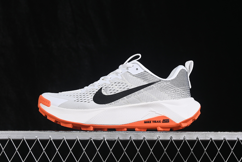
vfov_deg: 18.2
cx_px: 121
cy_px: 81
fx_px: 504
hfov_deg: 27.0
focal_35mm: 75
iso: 160
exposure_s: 1/80
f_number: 8
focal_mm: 50
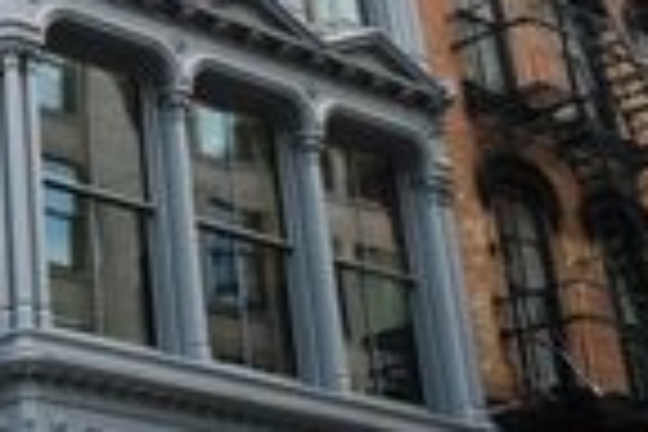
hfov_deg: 19.0
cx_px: -184
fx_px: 1800
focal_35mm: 100
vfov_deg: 13.0
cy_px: -209
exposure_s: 1/200
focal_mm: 20
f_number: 5
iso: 100
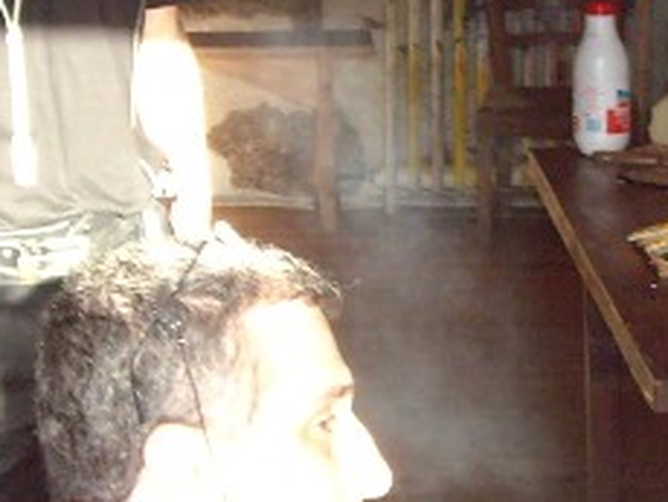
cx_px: 424
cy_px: 322
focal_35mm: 209
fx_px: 4037
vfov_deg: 7.1
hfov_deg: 9.5
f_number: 3
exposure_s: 1/100
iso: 200
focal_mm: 7.6
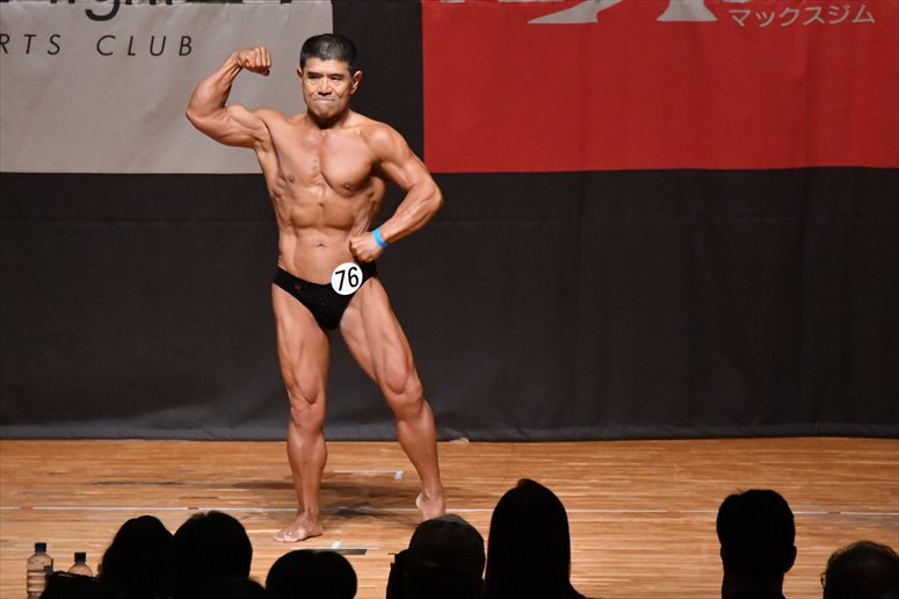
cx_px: 450
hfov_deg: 6.9
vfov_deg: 4.6
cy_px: 300
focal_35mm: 300
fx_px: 7488
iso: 10000
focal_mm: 200
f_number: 5.6
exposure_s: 1/400
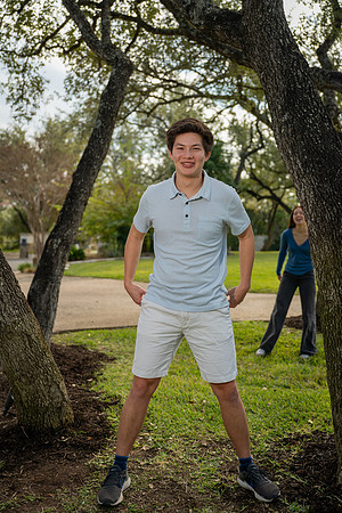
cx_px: 171
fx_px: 556
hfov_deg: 34.2
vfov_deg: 49.6
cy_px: 256
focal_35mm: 39
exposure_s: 1/800
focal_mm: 39
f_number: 2.8
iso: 100
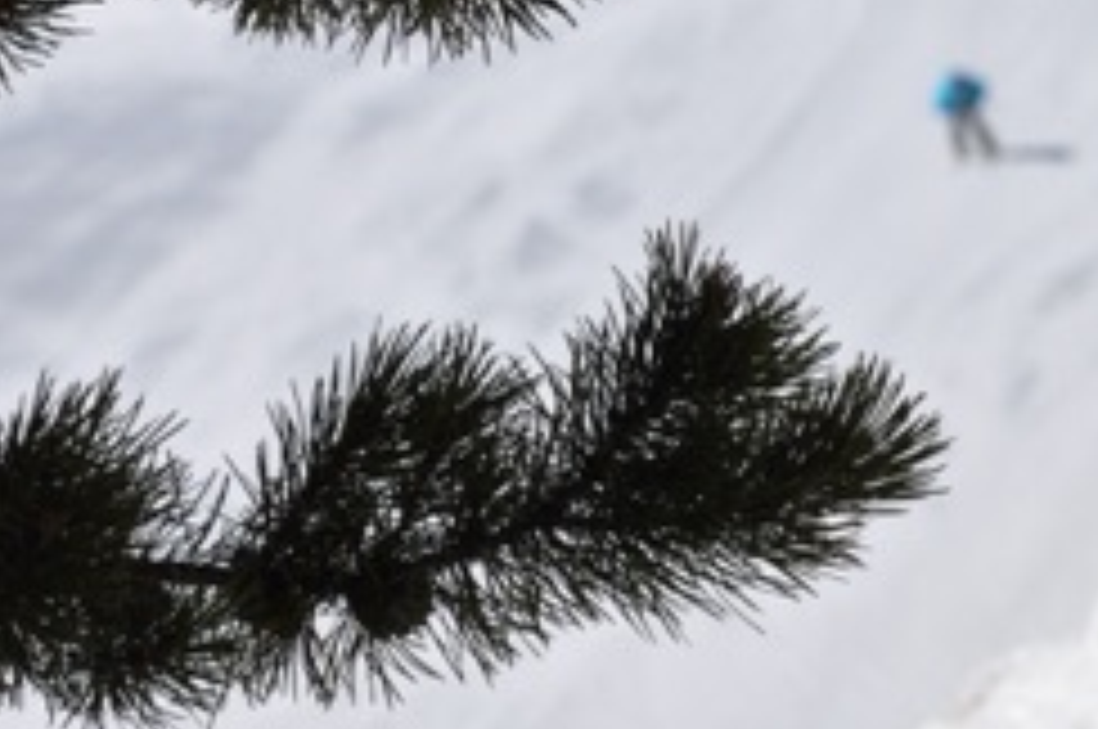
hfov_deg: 7.6
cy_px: 259
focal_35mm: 272
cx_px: 1071
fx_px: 8285
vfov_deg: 5.0
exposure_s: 1/1250
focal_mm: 92
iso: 200
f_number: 9
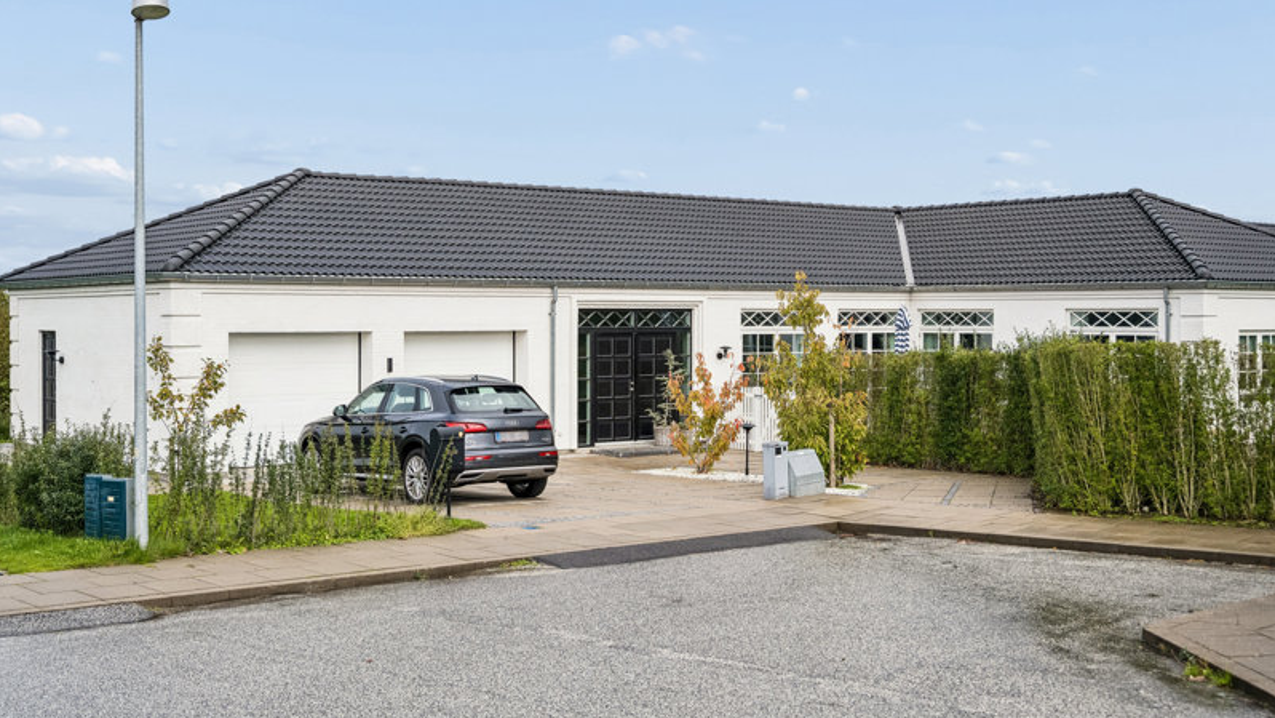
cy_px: 346
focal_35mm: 42
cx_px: 638
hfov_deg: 48.4
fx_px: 1420
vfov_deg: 28.4
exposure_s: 1/3200
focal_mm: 40
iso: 800
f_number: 4.5
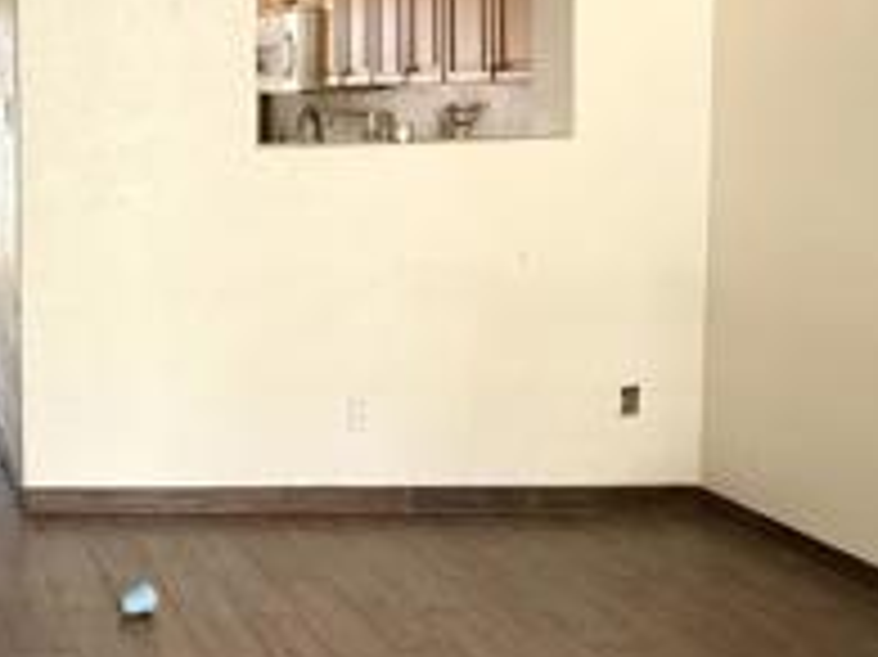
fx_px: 1166
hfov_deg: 33.6
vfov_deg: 31.0
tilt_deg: -3.1
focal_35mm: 46
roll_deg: +1.5
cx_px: -171
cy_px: 180
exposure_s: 1/99
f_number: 2.2
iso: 160
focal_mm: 2.22
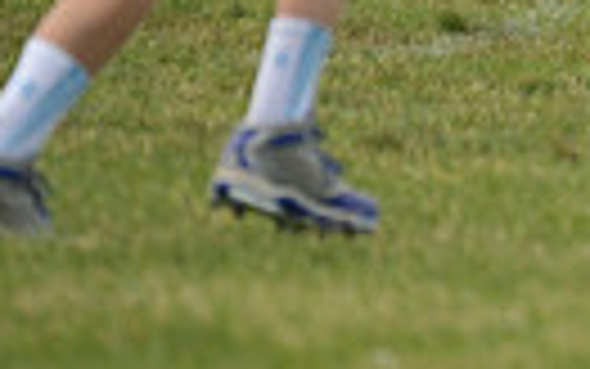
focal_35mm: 1393
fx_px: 22408
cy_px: -446
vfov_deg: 0.9
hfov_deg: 1.5
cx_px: 1013
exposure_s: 1/2500
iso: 800
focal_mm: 310
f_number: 4
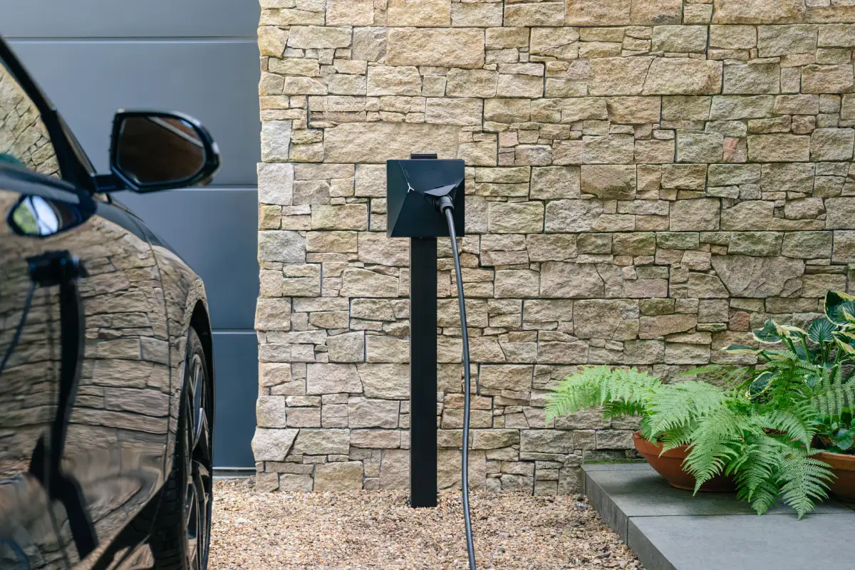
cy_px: 285
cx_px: 428
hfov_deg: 28.8
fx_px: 1662
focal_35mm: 70
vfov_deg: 19.5
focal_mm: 70
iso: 160
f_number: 3.5
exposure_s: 1/125
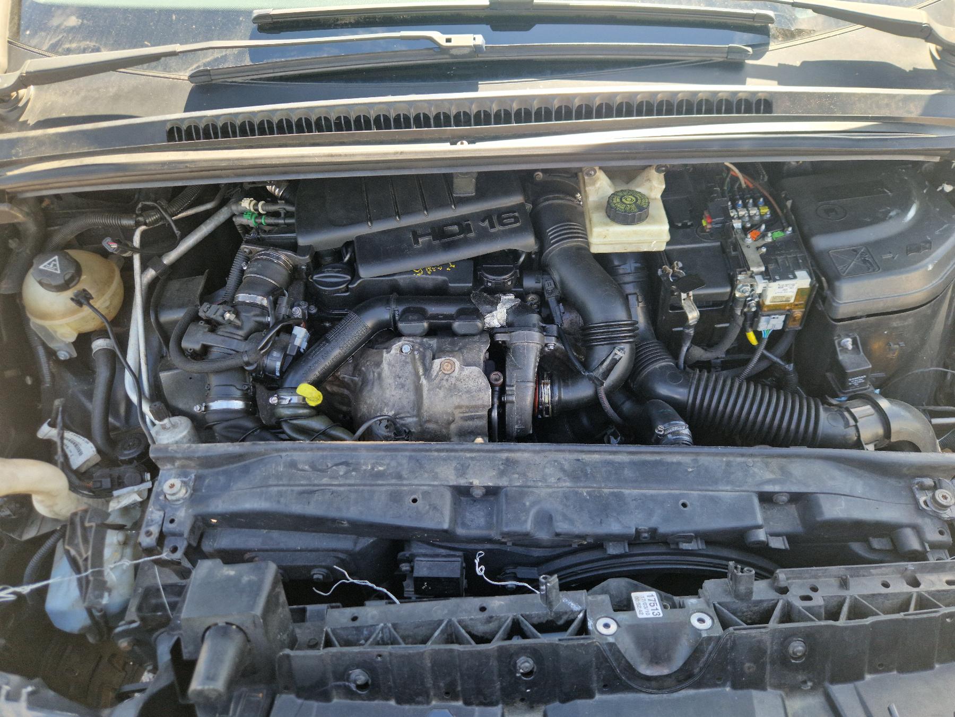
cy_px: 358
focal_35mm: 23
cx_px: 478
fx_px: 635
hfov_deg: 73.9
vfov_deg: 58.9
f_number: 1.8
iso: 50
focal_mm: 5.4
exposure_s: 1/100
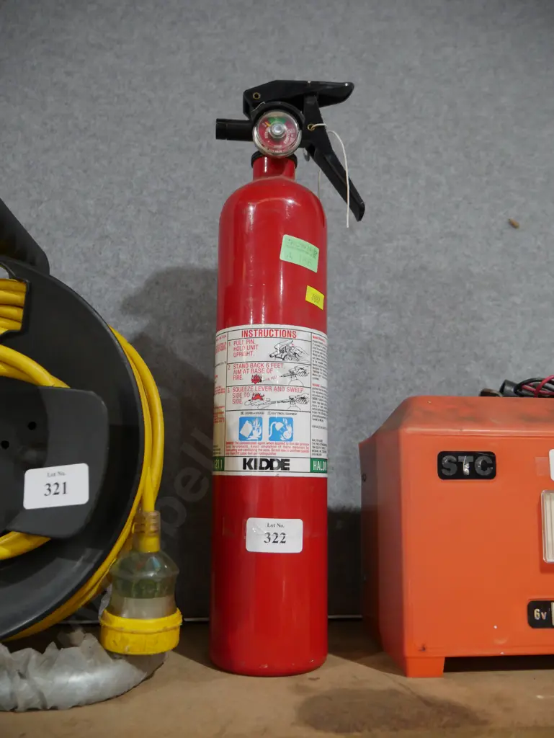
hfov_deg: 49.8
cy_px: 369
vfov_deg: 63.4
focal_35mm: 28
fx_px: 597
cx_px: 277
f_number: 3.5
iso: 1000
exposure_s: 1/60
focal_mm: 14
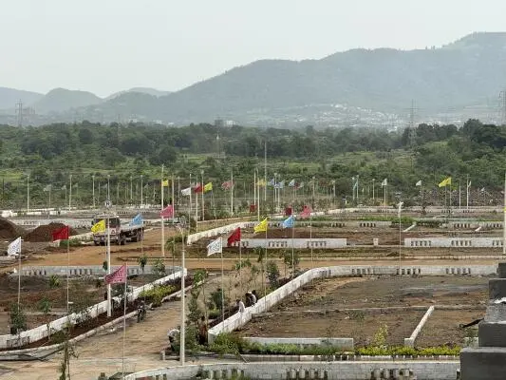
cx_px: 253
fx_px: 1754
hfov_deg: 16.4
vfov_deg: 12.4
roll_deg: +0.1
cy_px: 190
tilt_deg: -1.6
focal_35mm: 120
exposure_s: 1/563
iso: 64
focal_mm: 15.66
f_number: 2.8
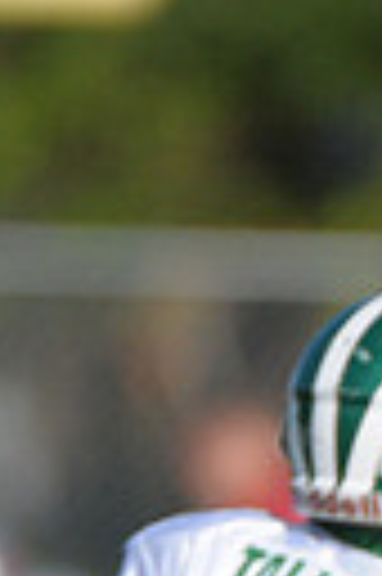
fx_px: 43392
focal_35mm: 2719
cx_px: 802
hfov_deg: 0.5
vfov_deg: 0.8
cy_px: 968
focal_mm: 400
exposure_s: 1/6400
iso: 640
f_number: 4
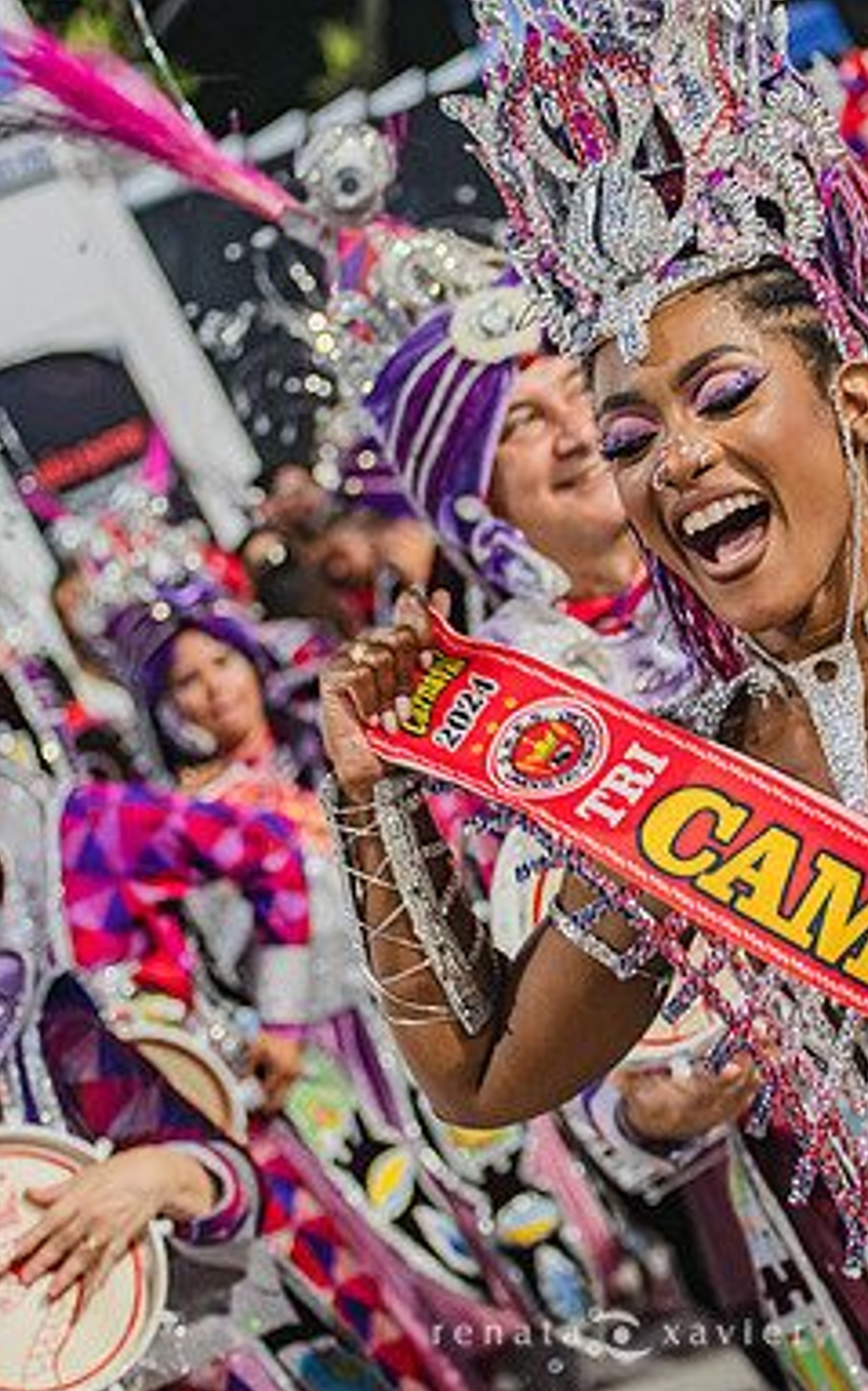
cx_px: 614
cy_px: 697
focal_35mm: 108
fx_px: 4092
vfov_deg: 19.3
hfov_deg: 12.1
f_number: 4.5
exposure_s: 1/160
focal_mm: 70
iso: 2500
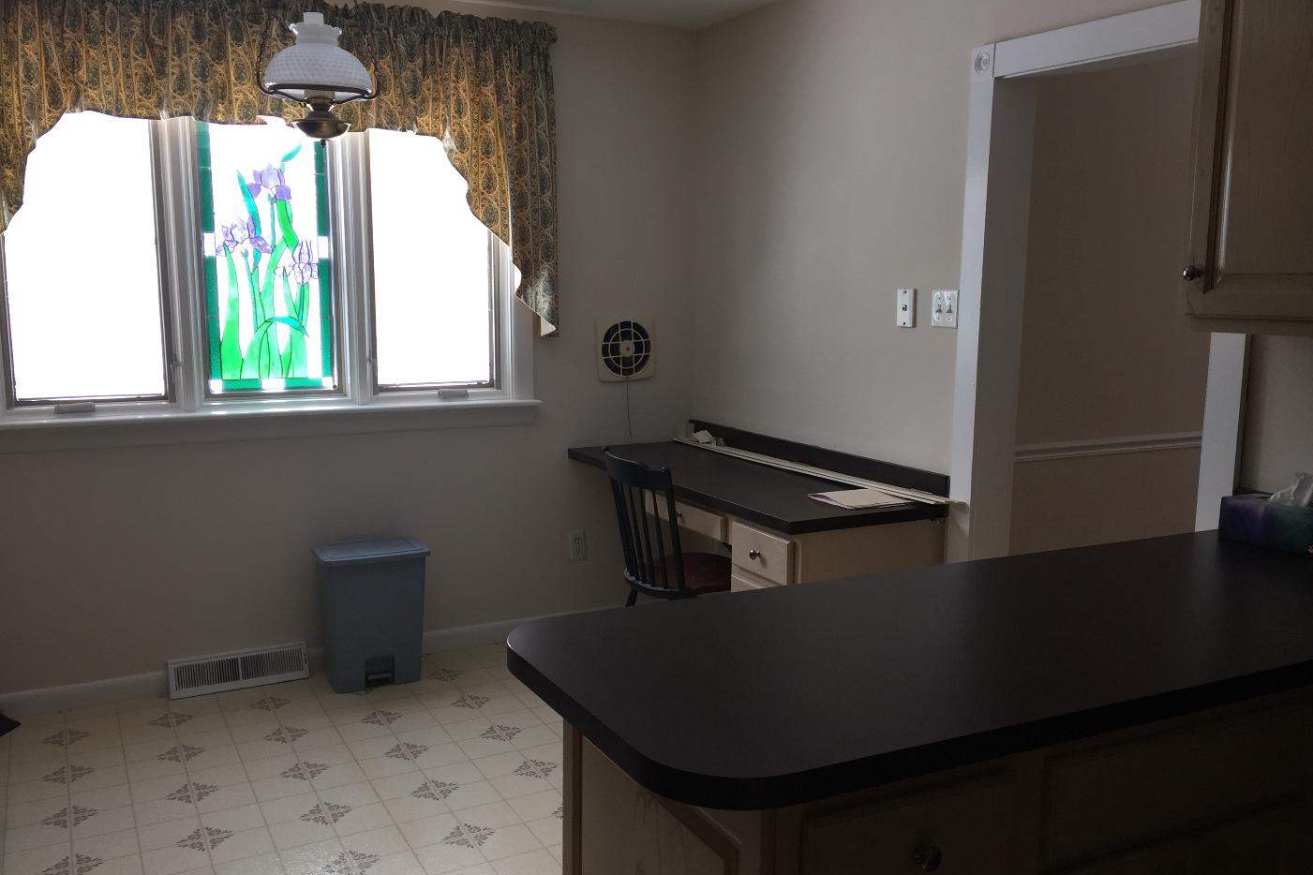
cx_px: 667
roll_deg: -0.8
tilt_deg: -8.1
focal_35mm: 31
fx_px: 1131
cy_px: 449
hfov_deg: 60.3
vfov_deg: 42.3
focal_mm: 4.15
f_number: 2.2
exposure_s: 1/40
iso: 32
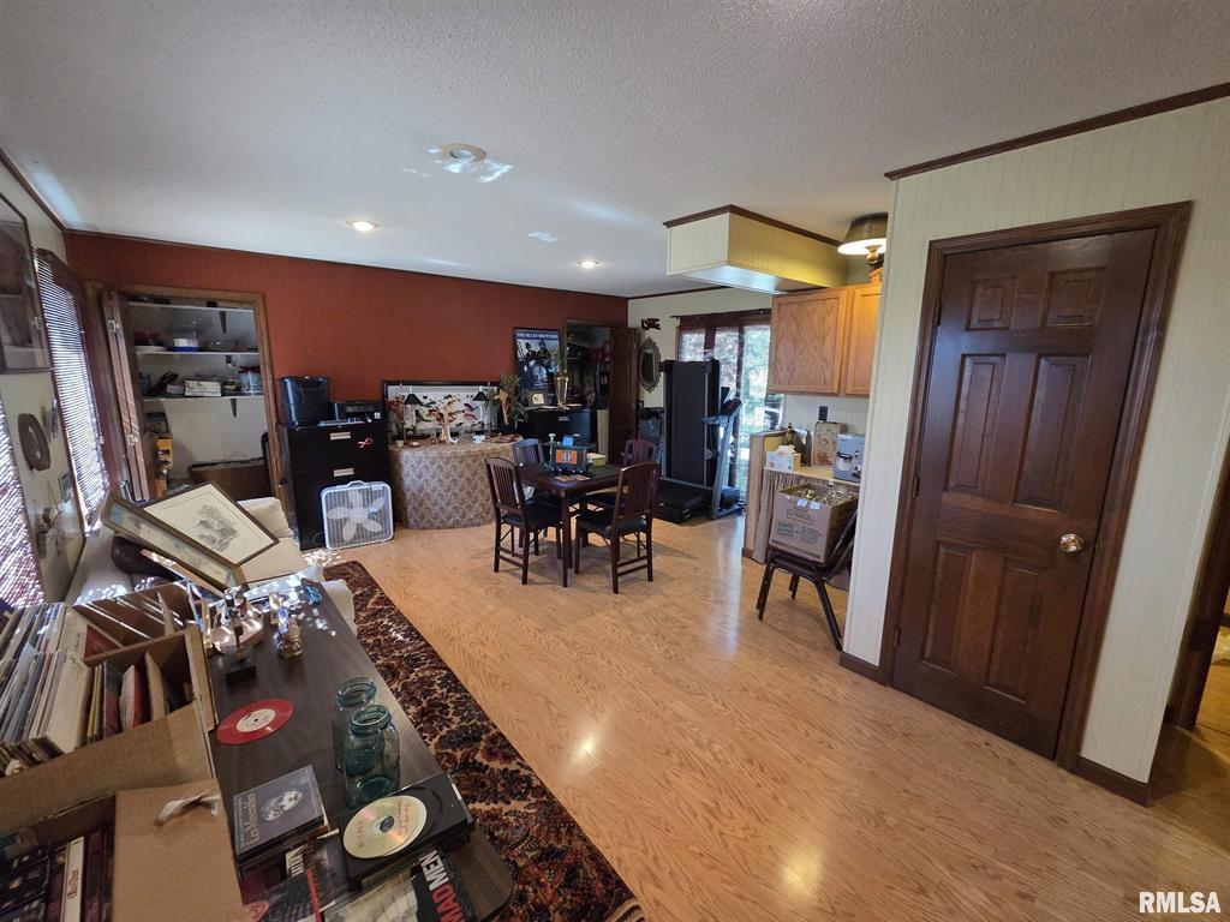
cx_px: 615
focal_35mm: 13
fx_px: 462
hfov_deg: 106.2
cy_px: 461
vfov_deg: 89.9
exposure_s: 1/60
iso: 640
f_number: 2.2
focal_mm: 2.2
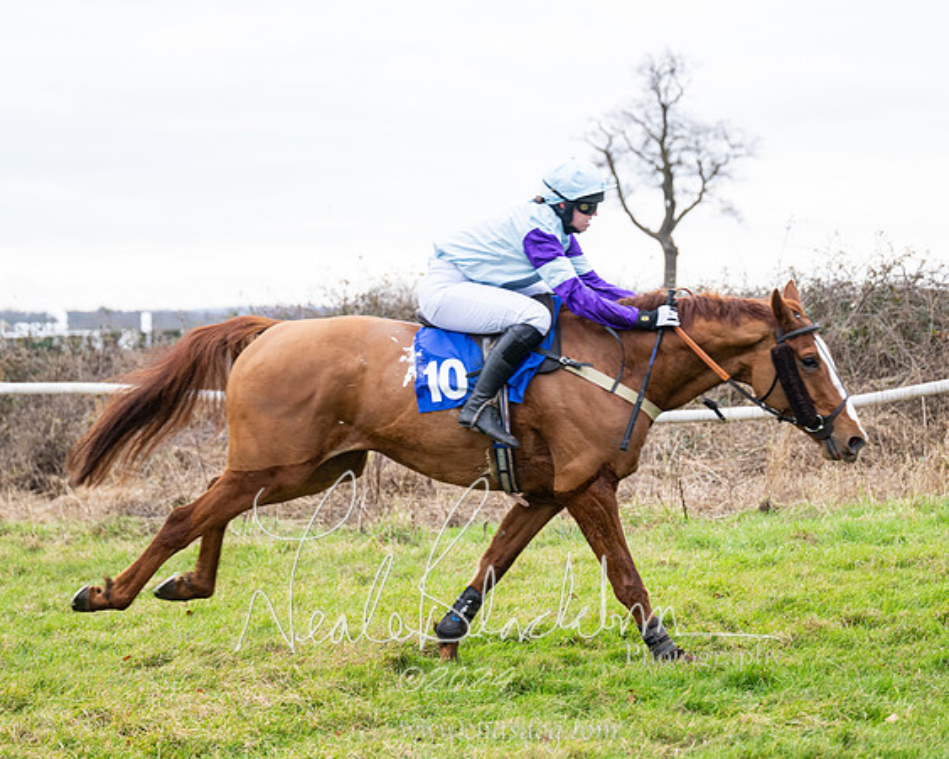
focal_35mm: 102
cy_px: 379
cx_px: 491
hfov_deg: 18.8
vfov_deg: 15.1
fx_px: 2867
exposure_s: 1/1000
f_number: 2.8
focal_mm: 70
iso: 640
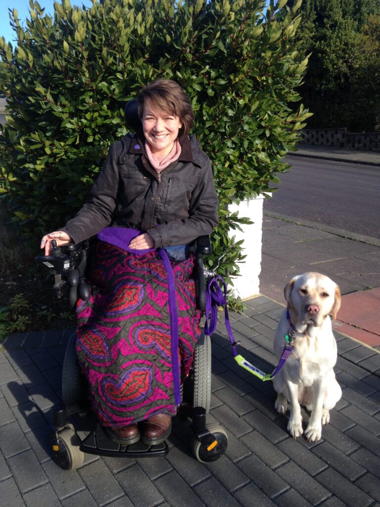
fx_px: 483
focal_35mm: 33
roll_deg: +0.7
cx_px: 190
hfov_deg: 42.9
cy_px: 254
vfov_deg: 55.4
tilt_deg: -17.2
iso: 50
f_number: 2.4
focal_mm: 4.12
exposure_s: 1/704
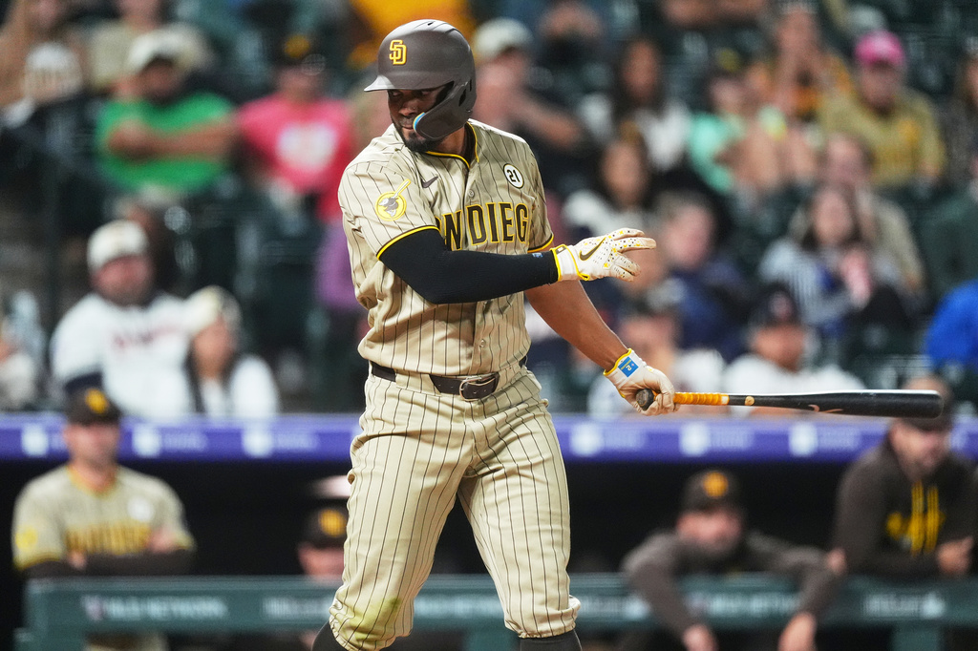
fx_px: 16294
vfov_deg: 2.3
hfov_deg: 3.4
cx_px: 489
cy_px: 326
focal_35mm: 600
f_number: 4
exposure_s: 1/1600
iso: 6400
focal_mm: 600
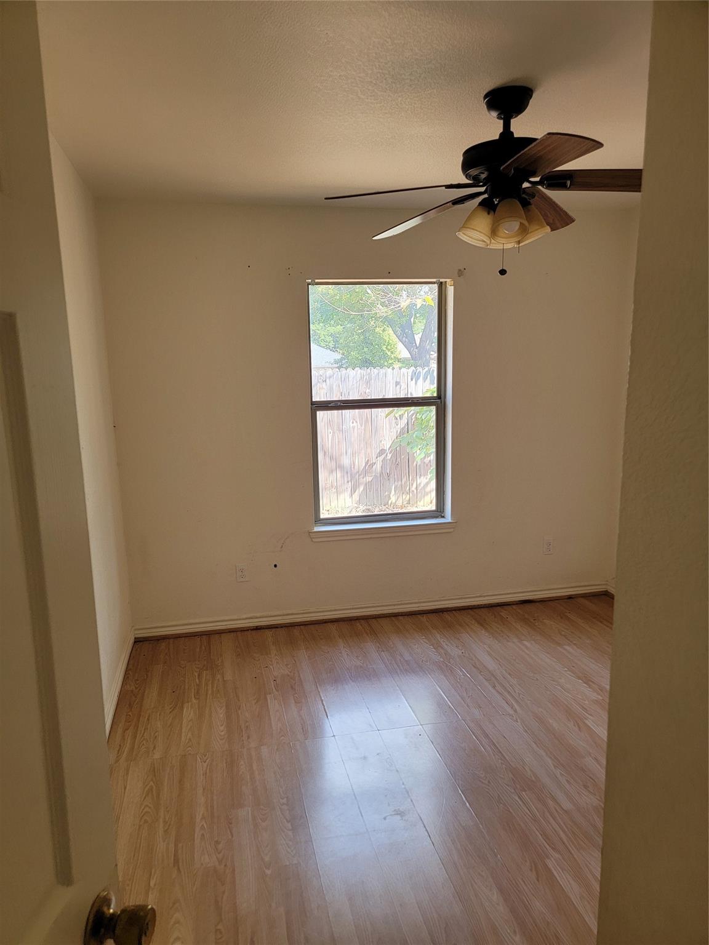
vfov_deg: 71.6
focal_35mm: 24
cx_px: 354
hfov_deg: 56.8
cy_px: 472
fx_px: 655
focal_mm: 6.7
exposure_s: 1/120
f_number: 1.8
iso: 125
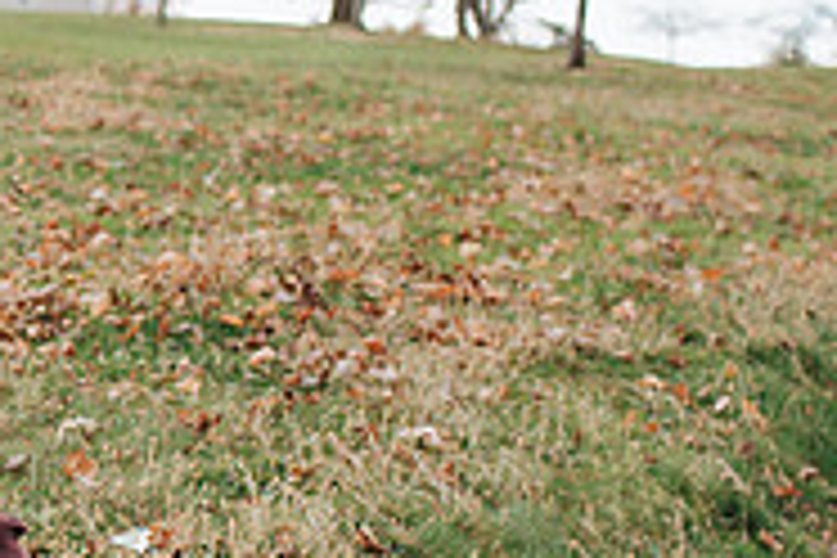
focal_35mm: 114
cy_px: 312
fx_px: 2650
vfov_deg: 12.0
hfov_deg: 16.8
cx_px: -277
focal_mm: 35
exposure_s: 1/320
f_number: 2.8
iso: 100
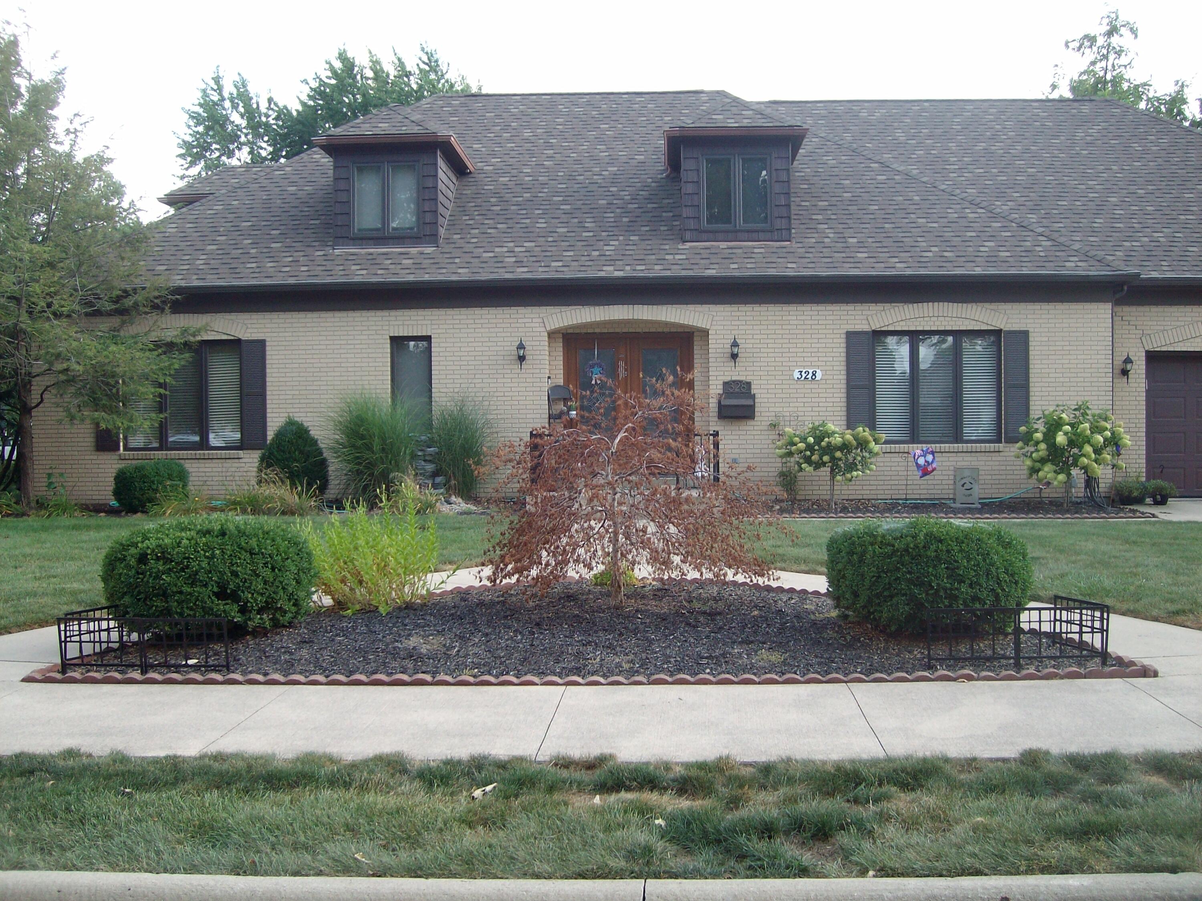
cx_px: 601
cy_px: 450
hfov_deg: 52.6
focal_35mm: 35
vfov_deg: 40.7
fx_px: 1215
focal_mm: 5.8
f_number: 2.8
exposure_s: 1/184
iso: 80
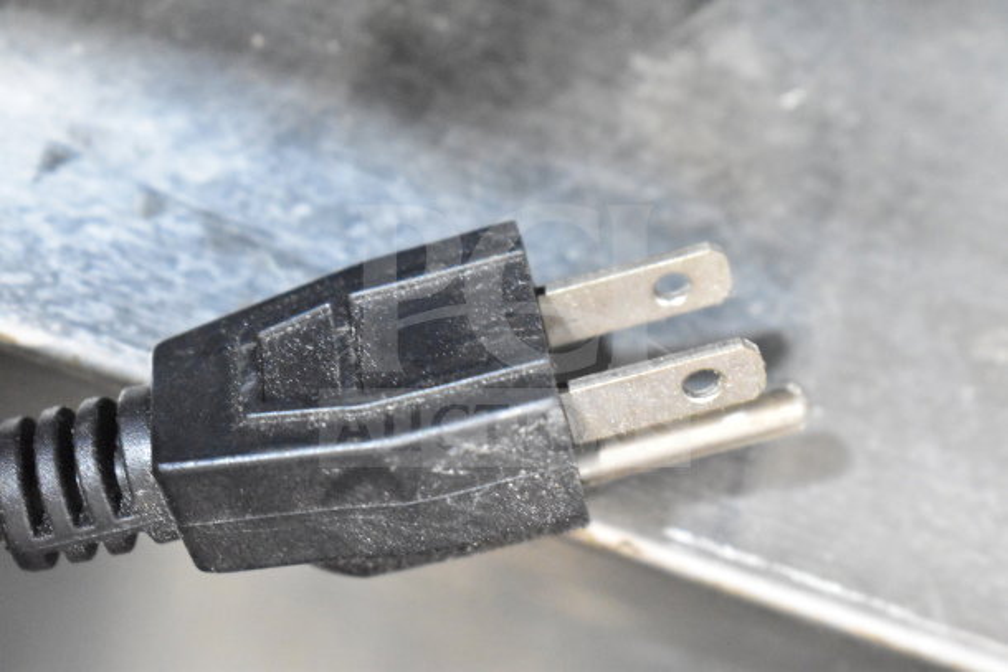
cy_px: 336
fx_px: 2310
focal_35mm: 82
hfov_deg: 24.6
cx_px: 504
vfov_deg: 16.6
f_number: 5.6
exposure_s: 1/100
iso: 11400
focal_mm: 55
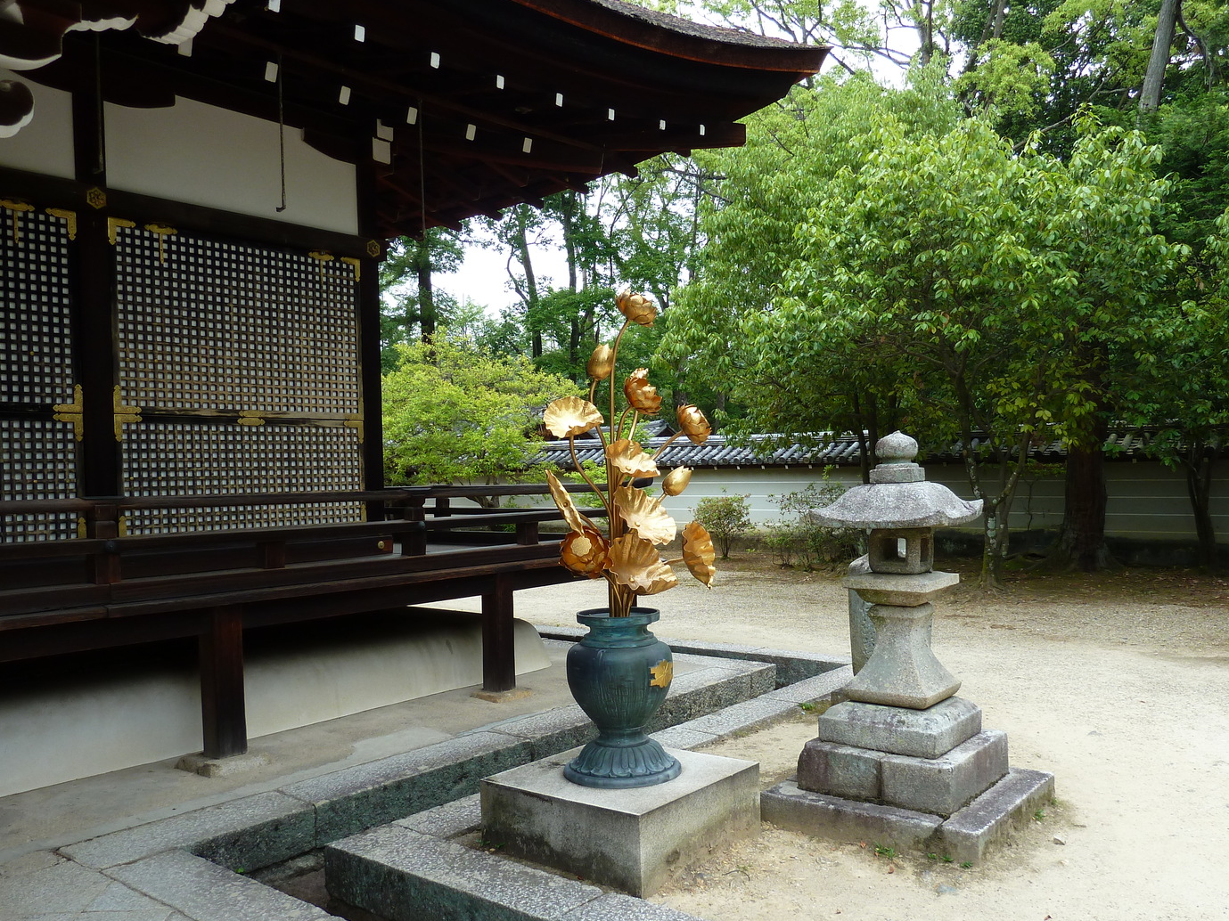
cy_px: 509
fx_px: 1030
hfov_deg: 61.6
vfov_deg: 48.1
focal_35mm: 29
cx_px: 642
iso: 80
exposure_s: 1/80
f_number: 3.3
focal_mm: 4.1
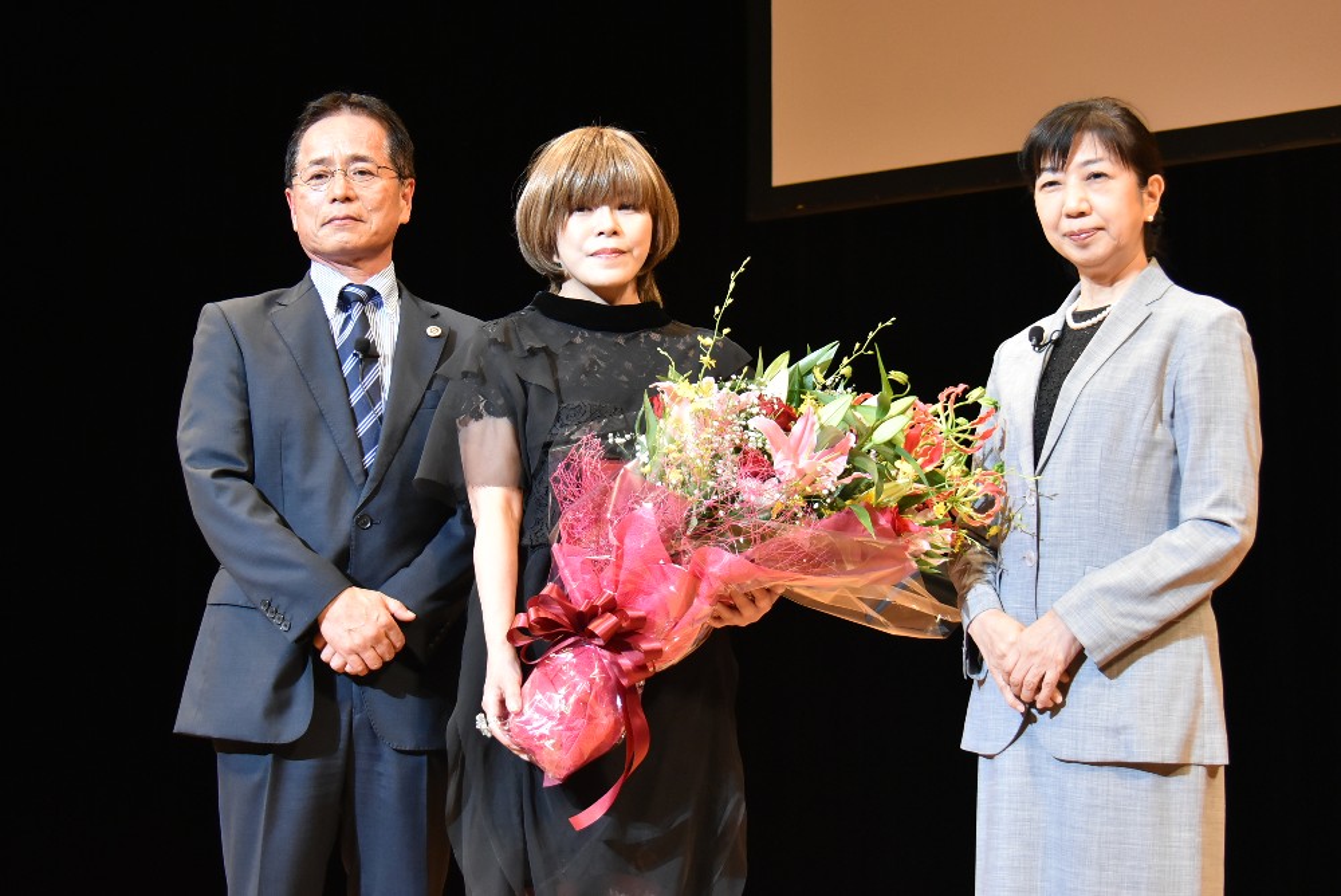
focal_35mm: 72
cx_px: 670
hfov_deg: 28.1
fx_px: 2683
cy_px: 448
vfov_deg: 19.0
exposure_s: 1/125
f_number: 5.6
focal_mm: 48
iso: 1600
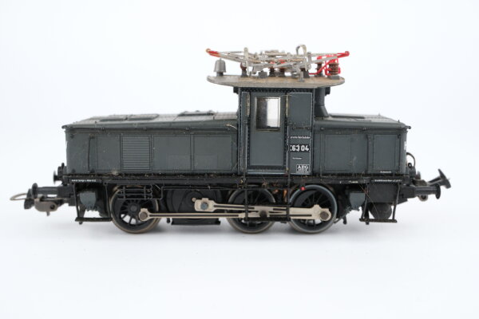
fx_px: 599
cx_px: 240
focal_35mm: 45
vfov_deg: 29.9
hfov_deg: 43.6
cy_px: 160
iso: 400
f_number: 8
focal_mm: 30
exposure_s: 1/125
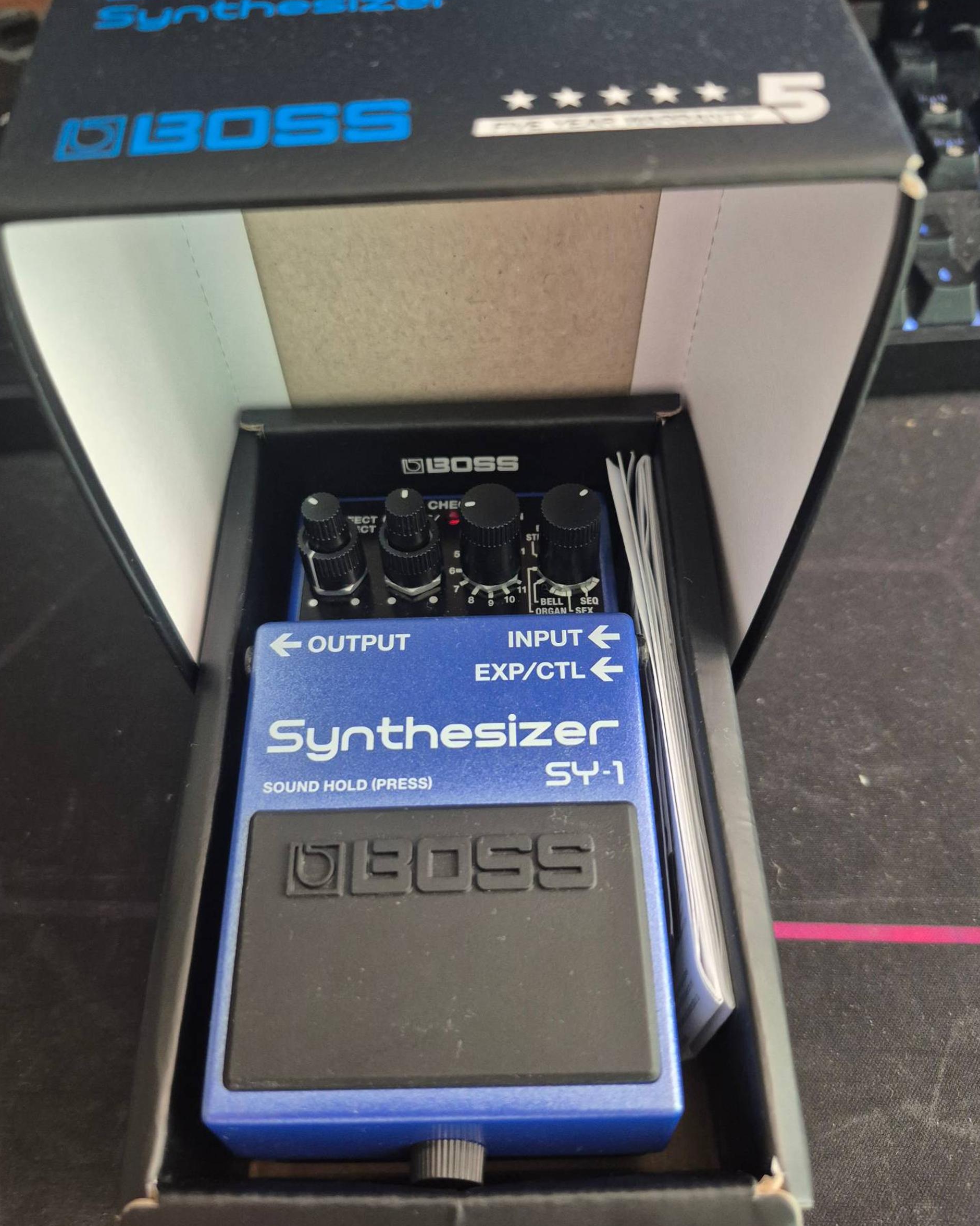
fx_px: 907
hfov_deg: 56.8
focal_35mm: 25
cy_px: 639
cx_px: 485
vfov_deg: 68.1
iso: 640
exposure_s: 1/60.2
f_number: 1.8
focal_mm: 5.4
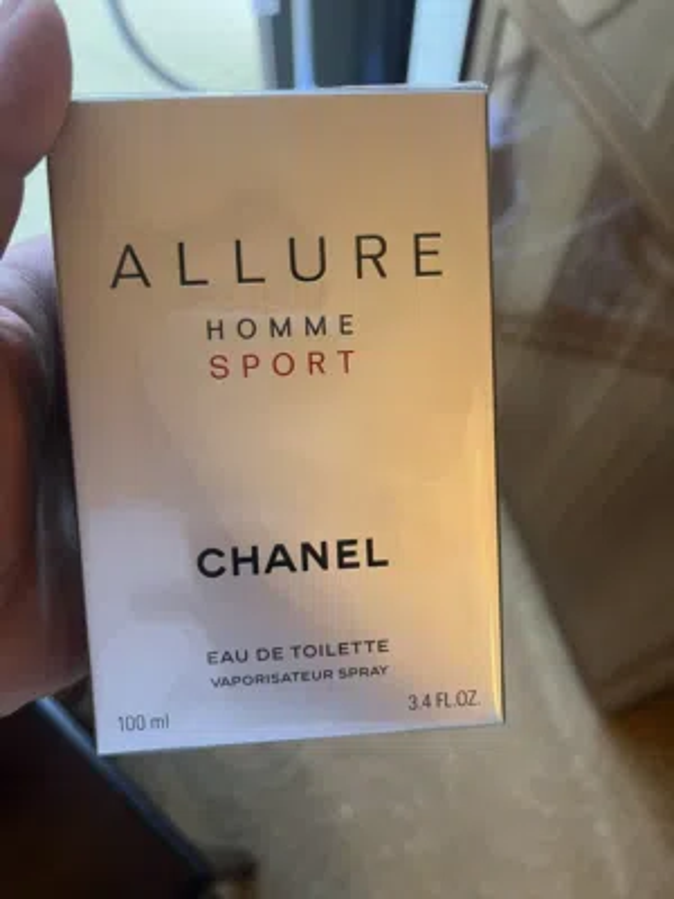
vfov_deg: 67.3
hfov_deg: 53.1
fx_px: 675
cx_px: 337
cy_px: 450
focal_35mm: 26
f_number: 1.6
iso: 500
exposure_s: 1/50
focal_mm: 5.1
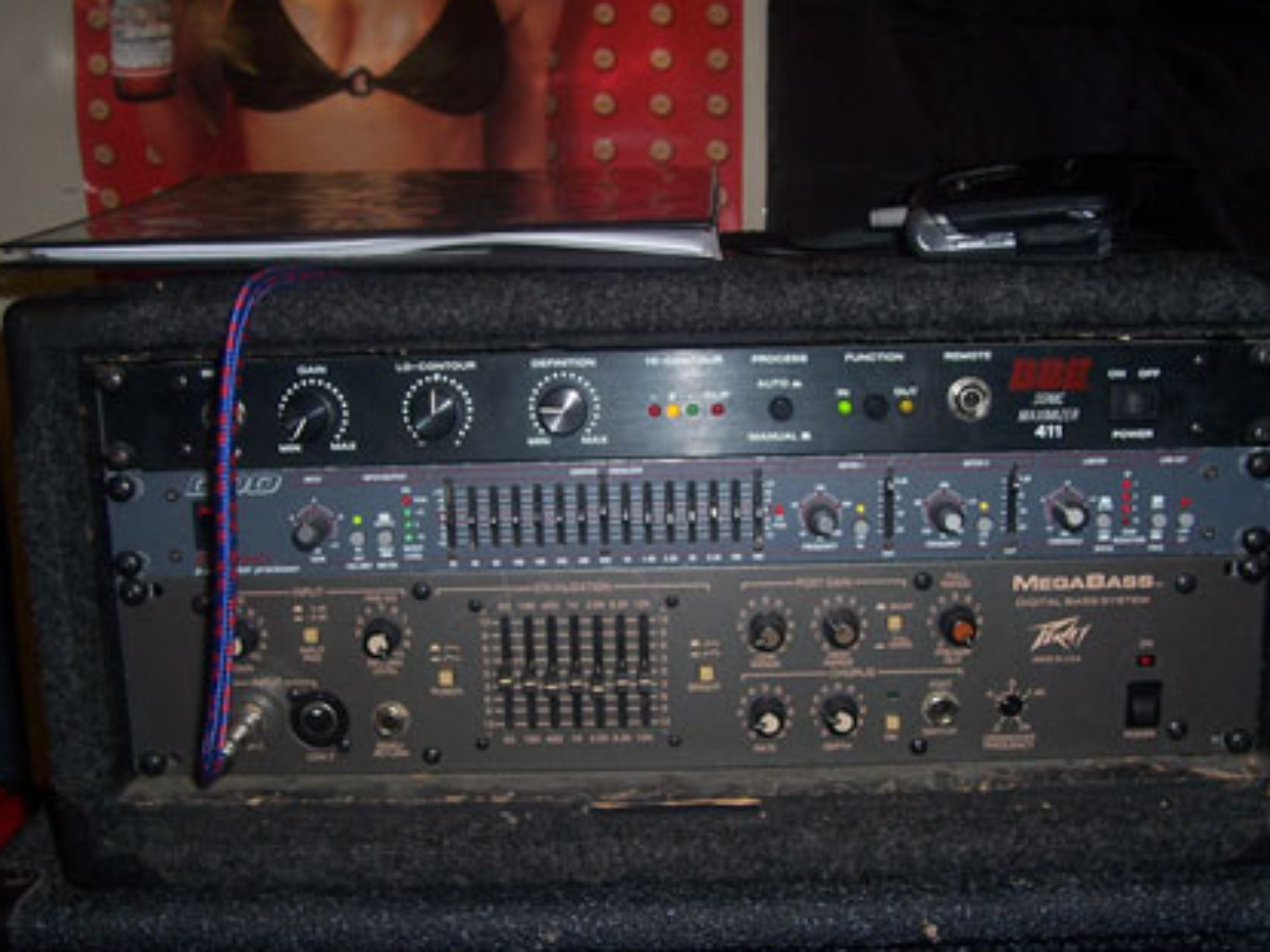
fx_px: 1504
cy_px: 513
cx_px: 649
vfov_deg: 35.1
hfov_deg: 45.8
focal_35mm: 41
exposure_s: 1/60
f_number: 2.7
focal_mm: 5.6
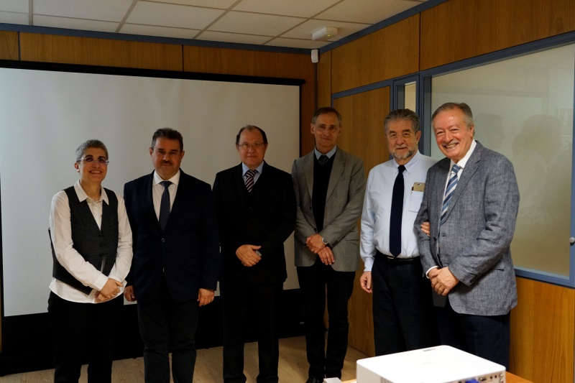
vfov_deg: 40.0
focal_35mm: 33
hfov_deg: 57.2
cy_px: 192
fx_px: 527
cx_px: 288
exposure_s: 1/125
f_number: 4
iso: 6400
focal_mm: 33
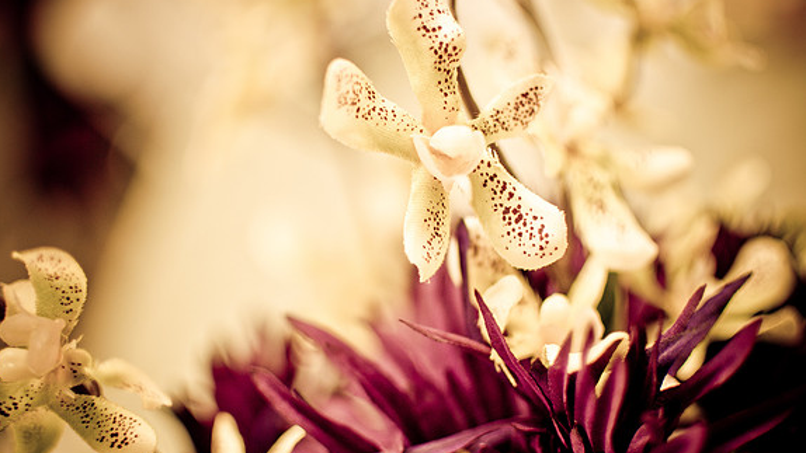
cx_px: 402
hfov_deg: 37.5
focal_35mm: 56
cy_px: 239
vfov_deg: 21.6
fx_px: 1187
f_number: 1.8
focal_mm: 35
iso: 200
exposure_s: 1/40
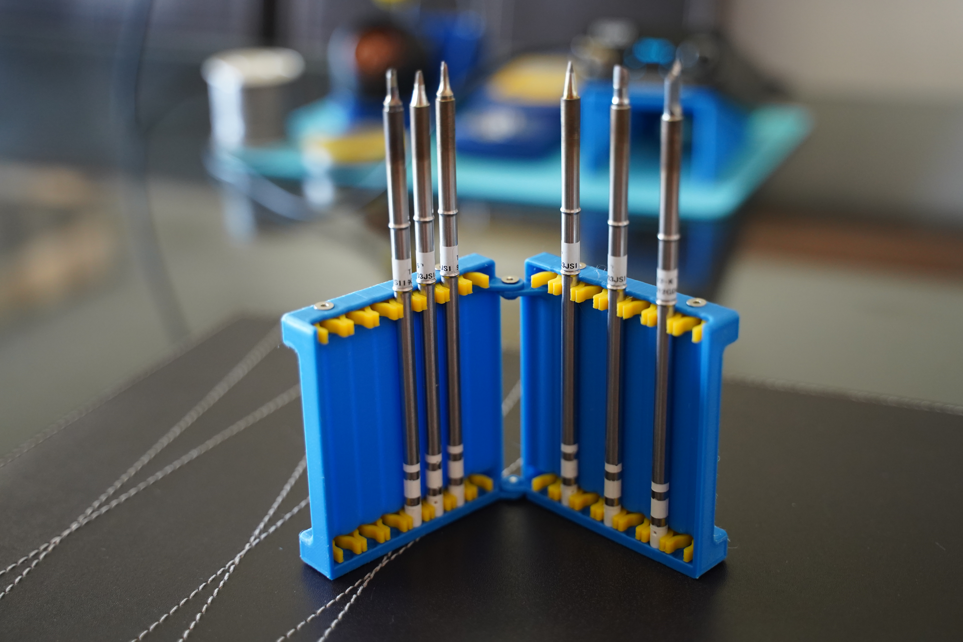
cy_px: 321
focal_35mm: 48
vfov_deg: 28.1
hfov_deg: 41.1
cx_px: 482
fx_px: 1284
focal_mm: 48
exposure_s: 1/160
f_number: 2.8
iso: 2000
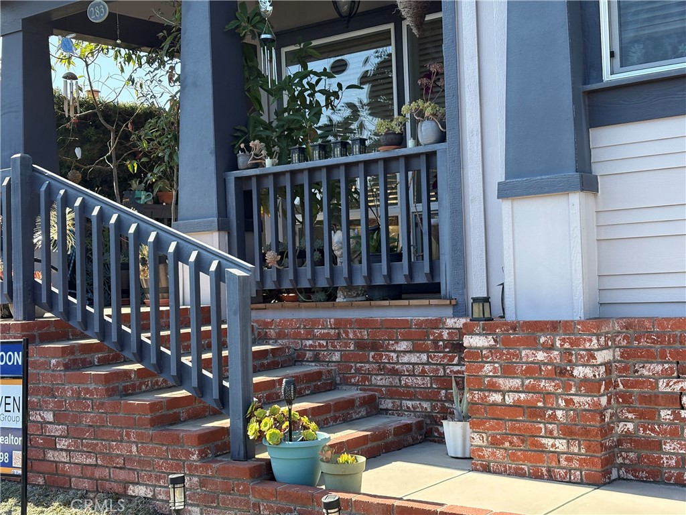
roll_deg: +3.4
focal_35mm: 52
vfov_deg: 28.0
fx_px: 1031
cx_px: 343
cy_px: 258
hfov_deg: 36.8
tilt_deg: +1.1
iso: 50
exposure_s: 1/933
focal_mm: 5.96
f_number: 1.6
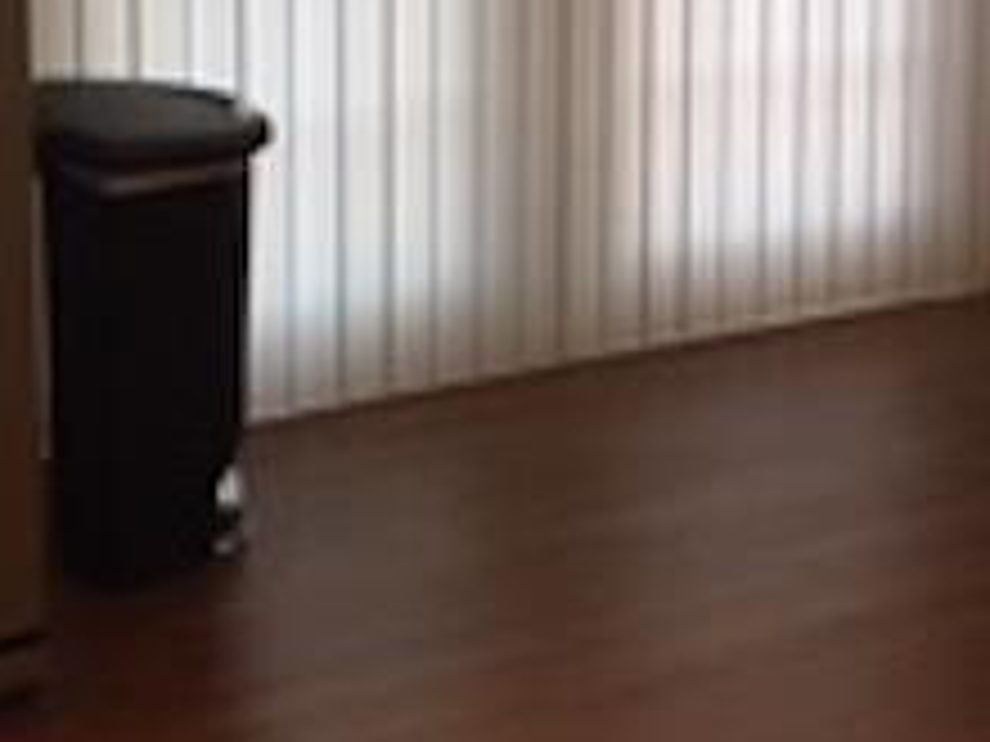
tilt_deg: -8.1
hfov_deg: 22.7
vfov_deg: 17.8
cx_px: 1197
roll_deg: -2.5
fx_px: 2259
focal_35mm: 79
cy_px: -148
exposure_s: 1/30
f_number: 2.2
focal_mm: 4.15
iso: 100
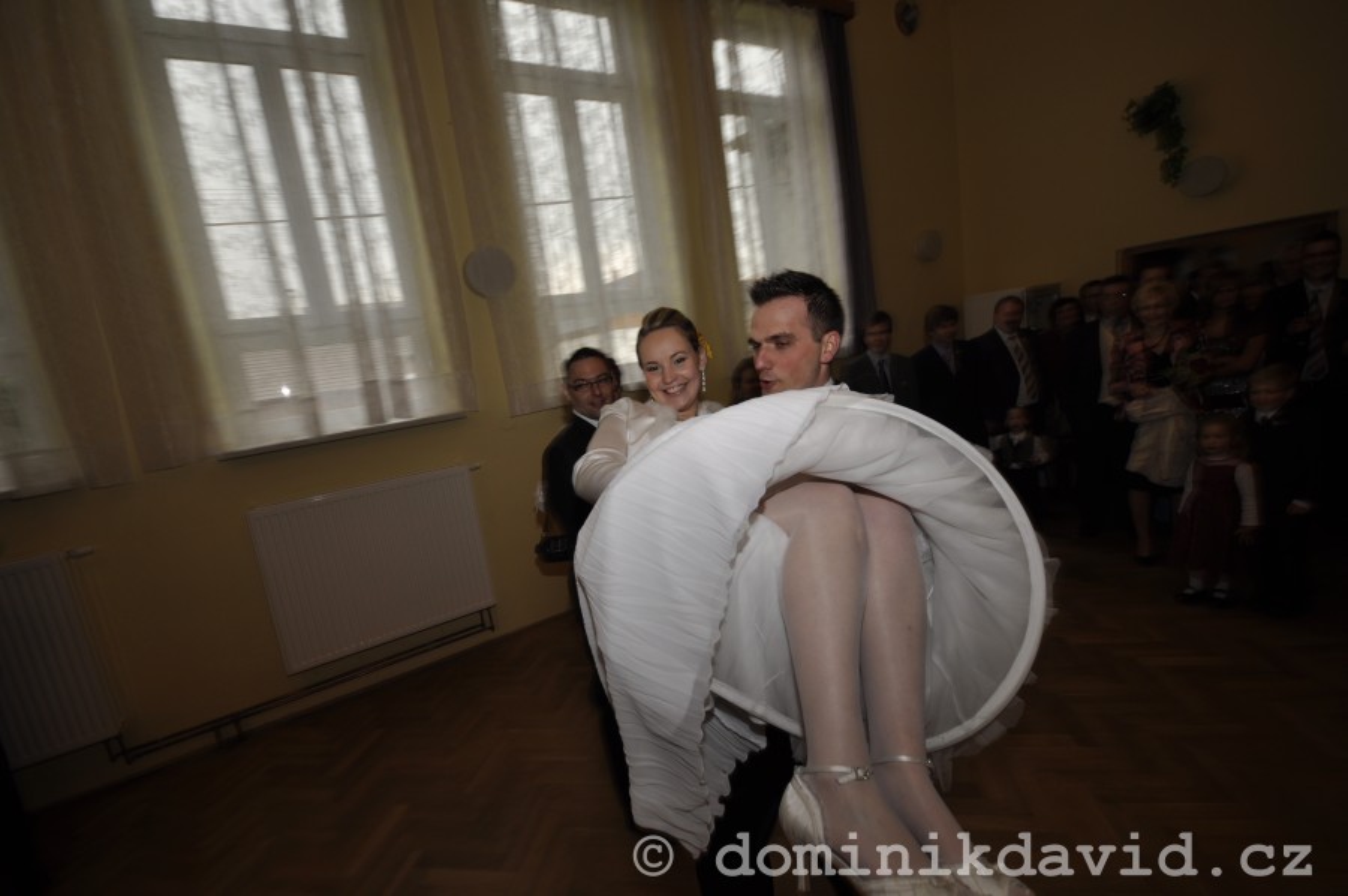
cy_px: 448
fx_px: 561
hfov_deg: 100.5
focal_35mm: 15
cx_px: 674
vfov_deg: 77.2
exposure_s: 1/60
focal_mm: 10
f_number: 4
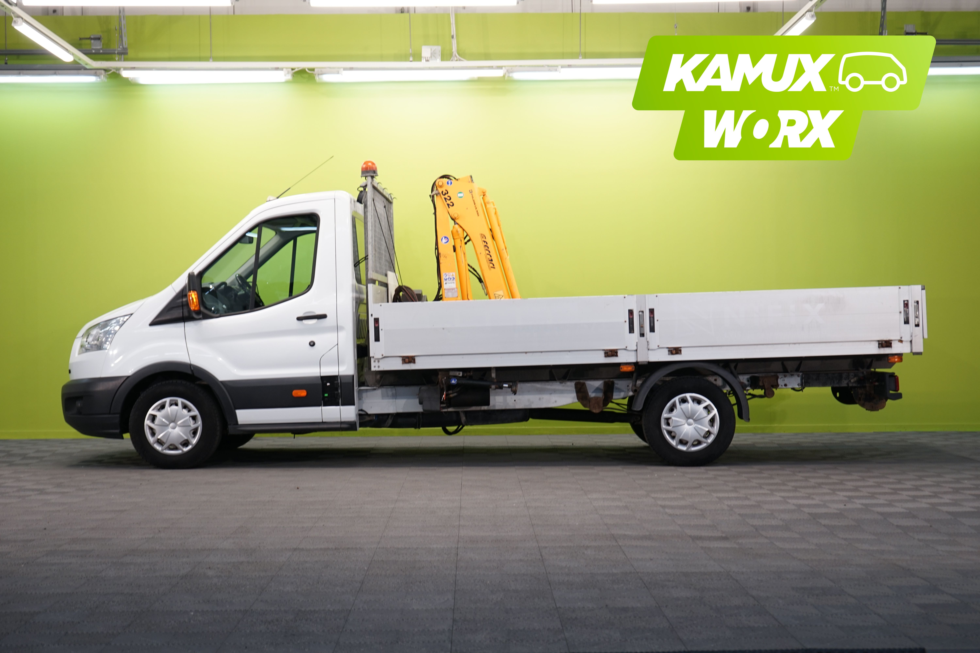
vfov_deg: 25.5
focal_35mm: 53
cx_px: 490
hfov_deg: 37.5
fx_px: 1443
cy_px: 326
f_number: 5
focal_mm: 53
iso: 320
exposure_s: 1/30
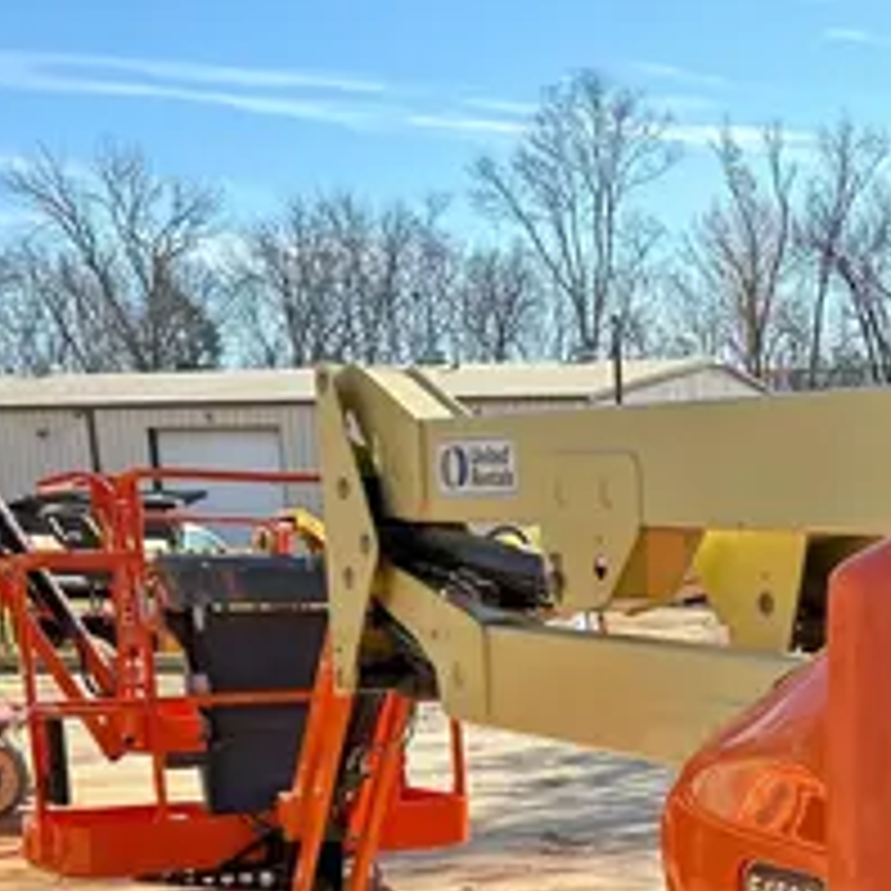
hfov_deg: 25.0
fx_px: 1864
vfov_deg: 25.4
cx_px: 986
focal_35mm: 64
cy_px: 925
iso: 50
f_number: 1.5
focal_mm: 5.7
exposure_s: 1/1135
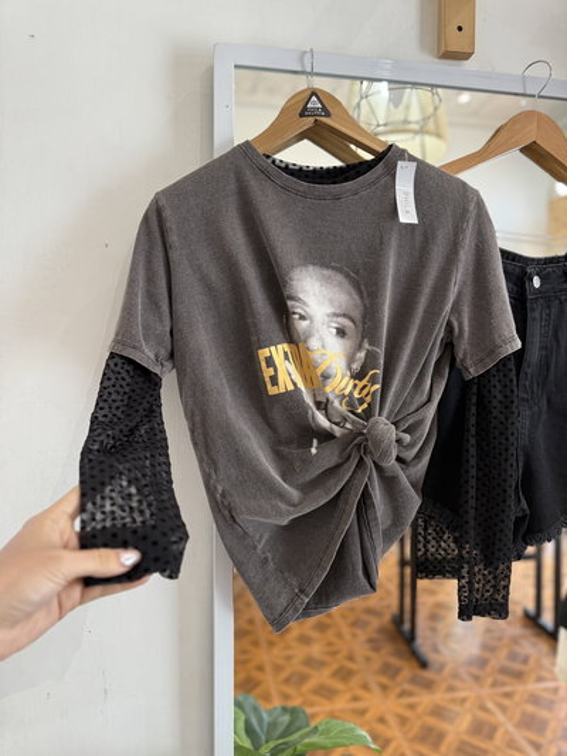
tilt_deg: -1.2
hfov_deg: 56.8
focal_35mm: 24
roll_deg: -0.5
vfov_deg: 71.6
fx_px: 524
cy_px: 378
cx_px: 284
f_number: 1.78
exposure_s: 1/121
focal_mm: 6.76
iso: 200
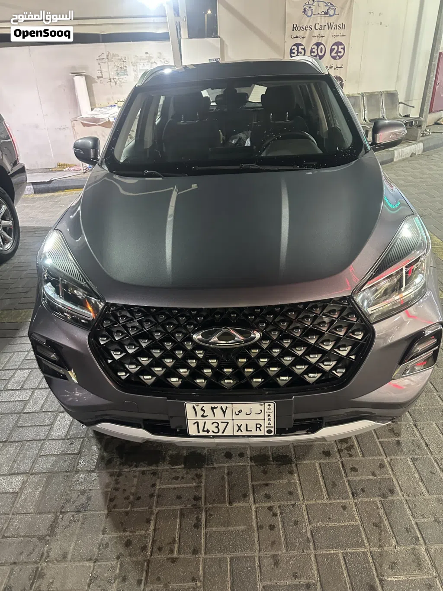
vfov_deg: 71.6
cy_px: 296
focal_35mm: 24
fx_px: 409
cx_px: 222
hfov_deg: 56.8
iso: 1000
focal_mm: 6.86
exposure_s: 1/40
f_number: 1.78
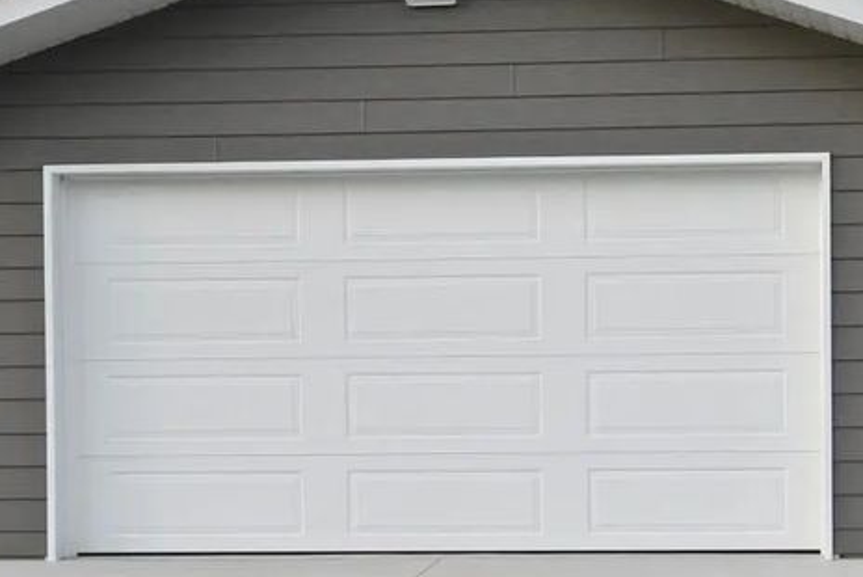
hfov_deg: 26.2
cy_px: 385
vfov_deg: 18.2
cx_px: 759
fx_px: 1799
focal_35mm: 75
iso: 280
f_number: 8
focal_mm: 34
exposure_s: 1/250
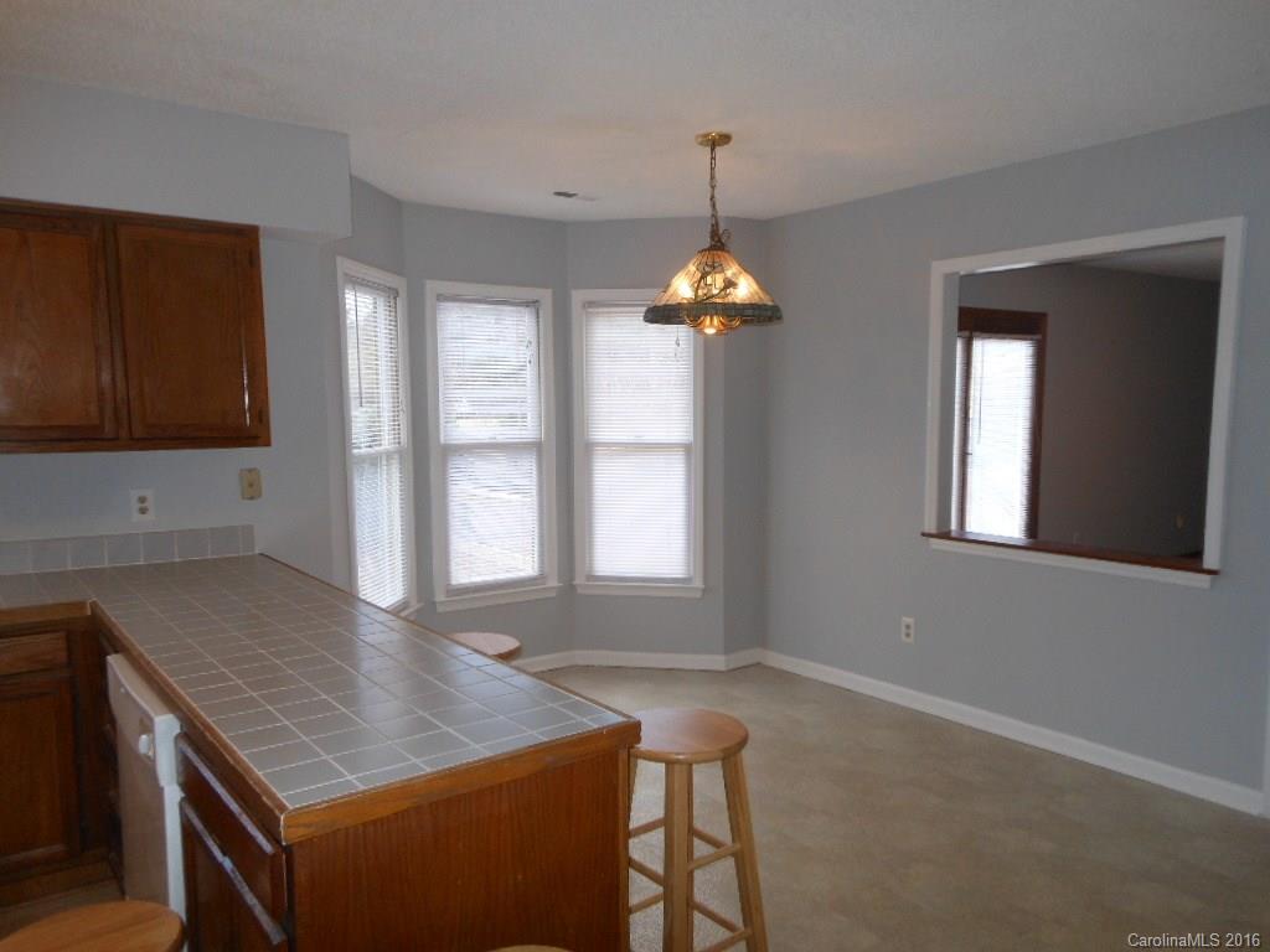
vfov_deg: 54.9
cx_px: 635
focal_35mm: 25
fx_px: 917
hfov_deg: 69.4
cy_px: 476
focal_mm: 4.5
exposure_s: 1/30
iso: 125
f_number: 3.2
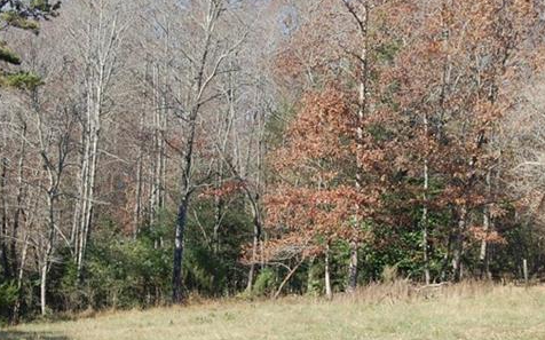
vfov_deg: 9.5
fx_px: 2049
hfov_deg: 15.1
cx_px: 301
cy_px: 218
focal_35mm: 138
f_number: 8
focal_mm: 42
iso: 200
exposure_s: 1/250
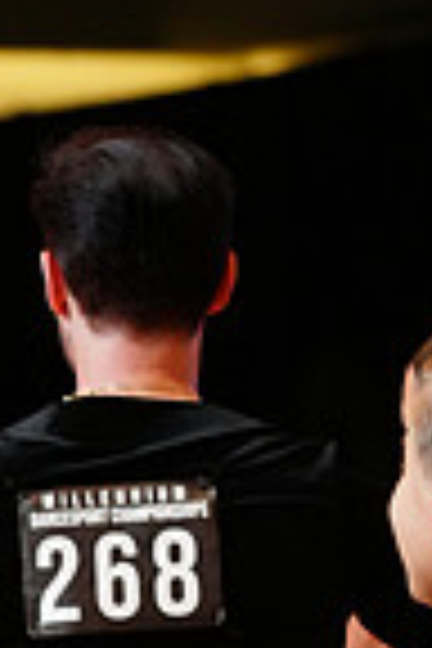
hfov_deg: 2.7
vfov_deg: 4.0
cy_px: 1282
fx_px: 9125
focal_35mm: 507
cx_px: -182
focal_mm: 126
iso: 2500
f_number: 4
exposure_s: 1/250
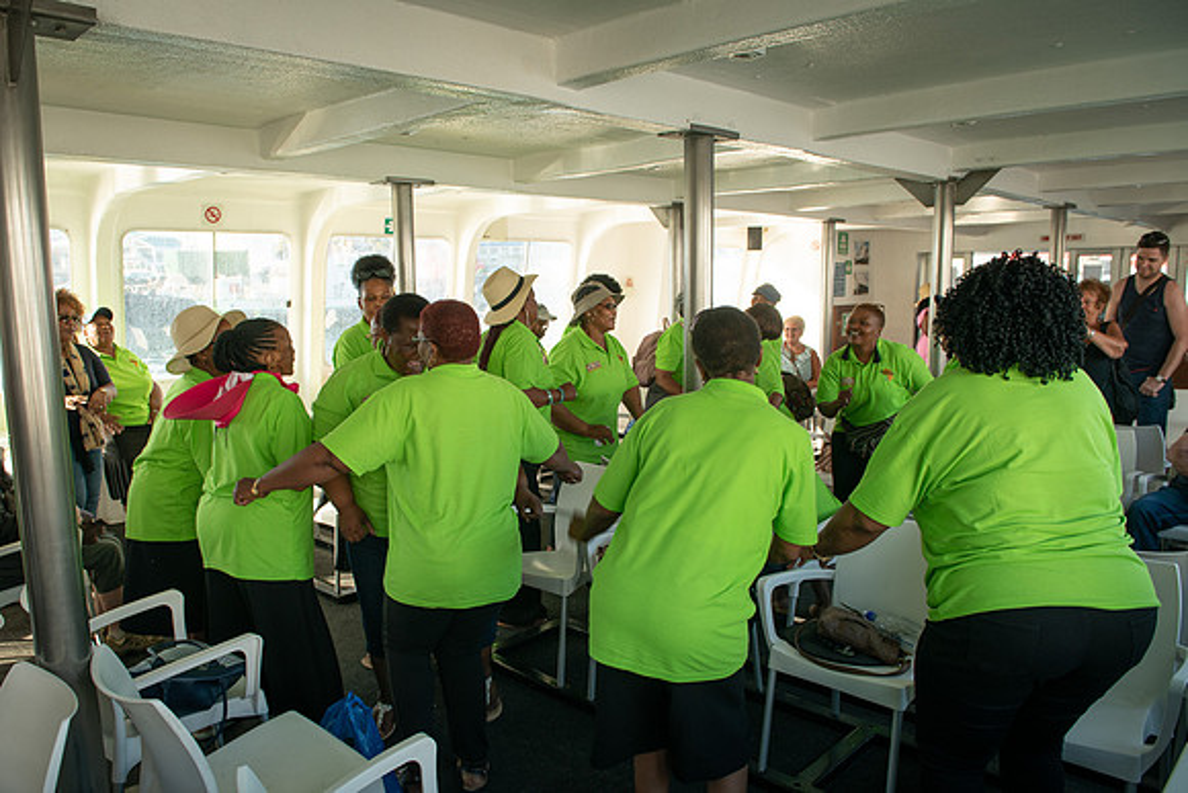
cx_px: 545
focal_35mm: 26
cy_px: 424
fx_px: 868
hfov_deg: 68.6
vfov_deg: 49.0
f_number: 5
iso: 80
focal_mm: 24
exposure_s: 1/80
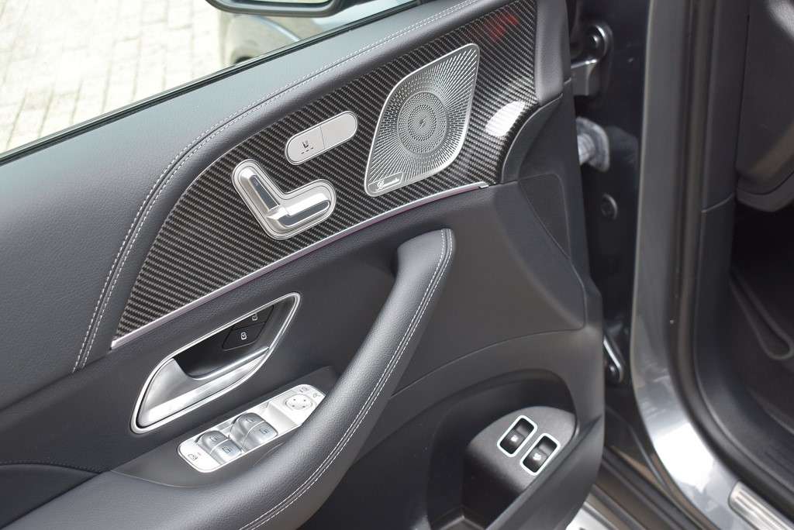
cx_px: 397
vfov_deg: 28.1
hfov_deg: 41.1
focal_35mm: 48
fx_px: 1059
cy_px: 265
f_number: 5.6
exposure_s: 1/125
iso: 400
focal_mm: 32
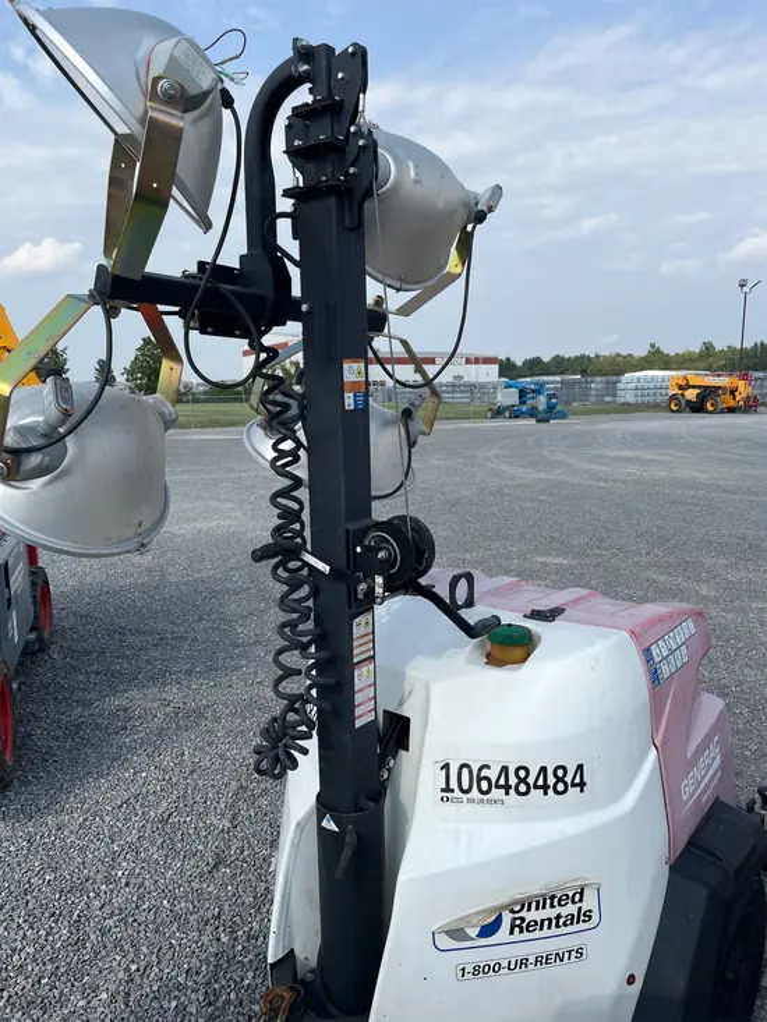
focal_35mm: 26
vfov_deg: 67.3
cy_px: 511
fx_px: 768
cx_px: 384
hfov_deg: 53.1
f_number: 1.6
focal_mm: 5.1
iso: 50
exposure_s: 1/3521
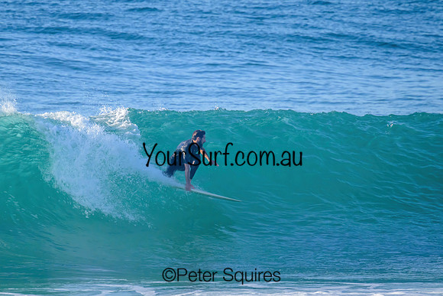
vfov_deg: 1.5
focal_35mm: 931
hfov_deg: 2.2
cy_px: 129
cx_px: 190
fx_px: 11463
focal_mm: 800
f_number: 11
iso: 1800
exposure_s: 1/2000
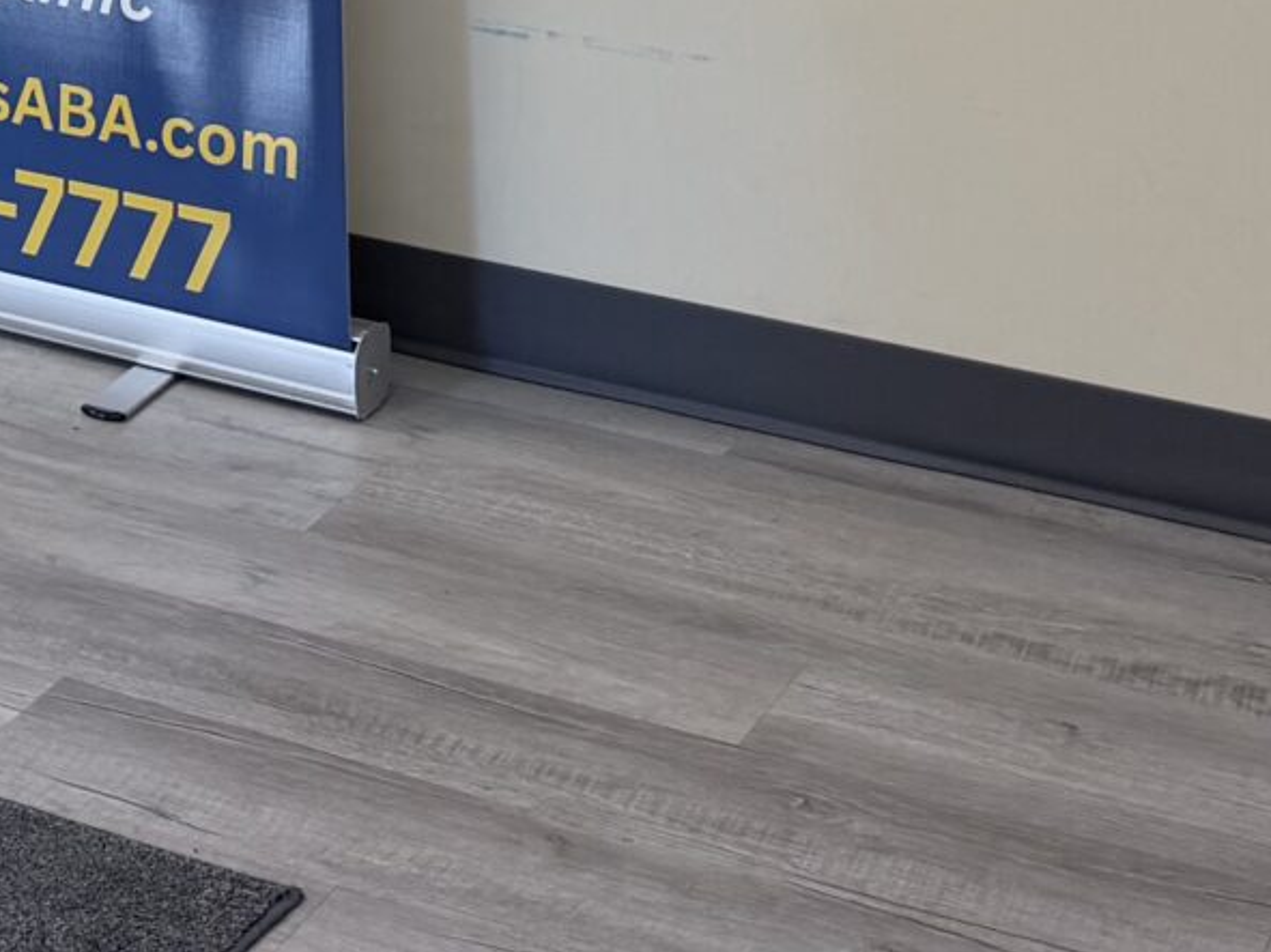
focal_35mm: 104
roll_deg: +0.5
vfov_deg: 13.0
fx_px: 3818
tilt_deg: -5.2
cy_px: -731
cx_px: -656
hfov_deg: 17.0
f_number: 1.78
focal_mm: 6.76
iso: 100
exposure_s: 1/183
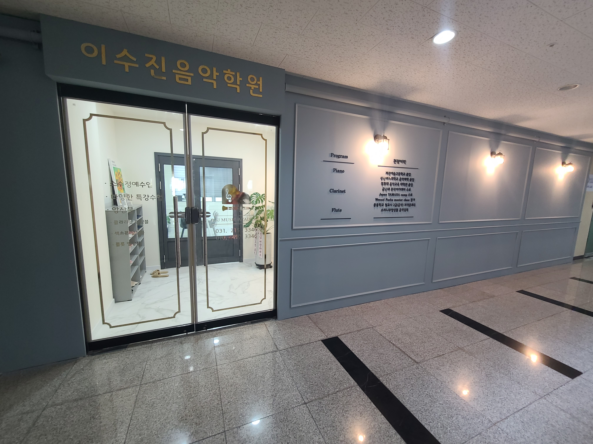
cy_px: 222
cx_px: 296
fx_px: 223
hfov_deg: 106.2
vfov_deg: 89.9
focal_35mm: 13
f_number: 2.2
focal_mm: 2.2
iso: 320
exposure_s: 1/59
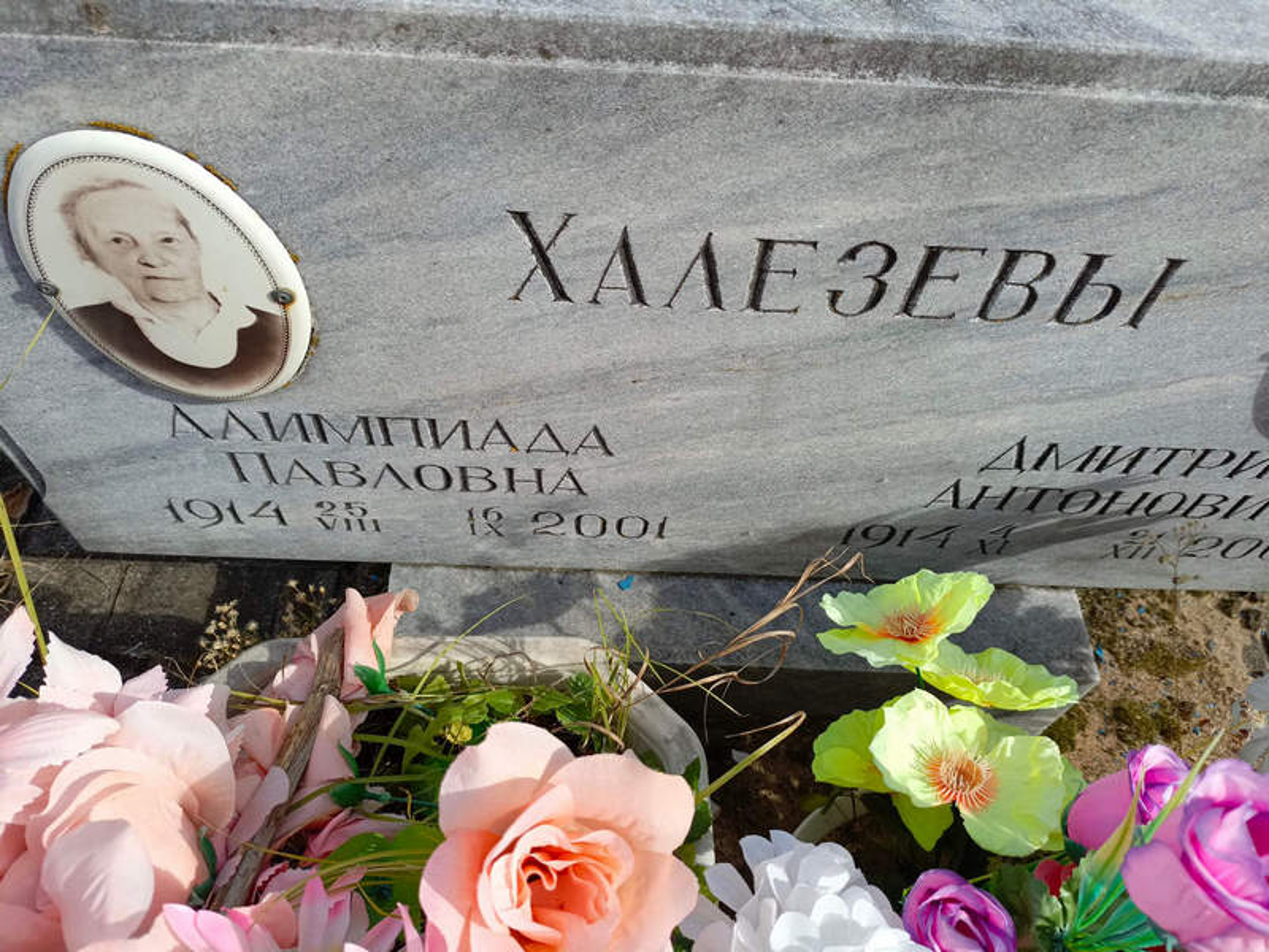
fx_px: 916
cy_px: 476
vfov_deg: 54.9
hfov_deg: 69.4
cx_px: 634
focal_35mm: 25
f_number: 1.69
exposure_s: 1/755
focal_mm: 4.76
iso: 114
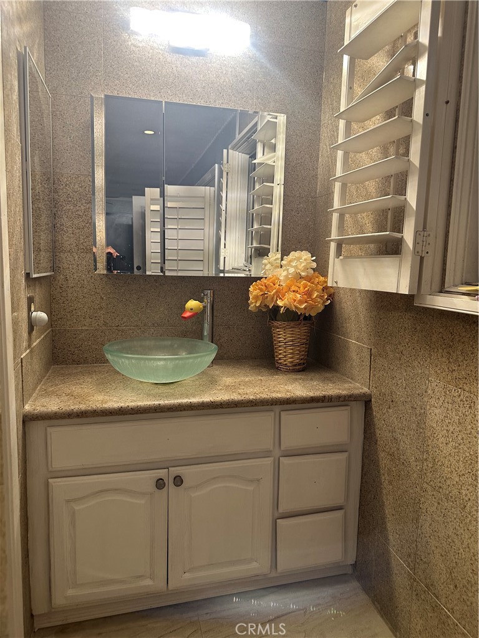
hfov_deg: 56.8
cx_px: 240
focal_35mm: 24
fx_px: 443
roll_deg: -1.7
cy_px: 319
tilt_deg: -6.0
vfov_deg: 71.6
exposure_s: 1/60
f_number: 1.78
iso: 200
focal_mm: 6.86
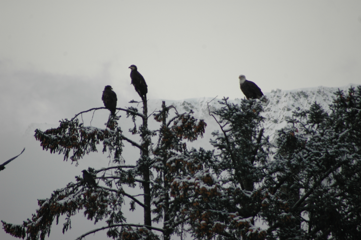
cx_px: 180
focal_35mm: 450
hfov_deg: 4.6
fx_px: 4507
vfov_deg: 3.0
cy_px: 120
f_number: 6.3
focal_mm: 300
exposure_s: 1/640
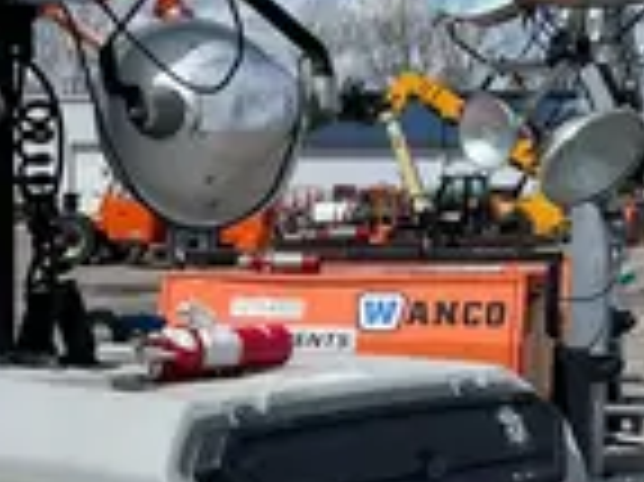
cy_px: 502
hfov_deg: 19.2
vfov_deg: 14.5
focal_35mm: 100
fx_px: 1859
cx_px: 45
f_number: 1.6
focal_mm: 4.2
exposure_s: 1/7813
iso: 50
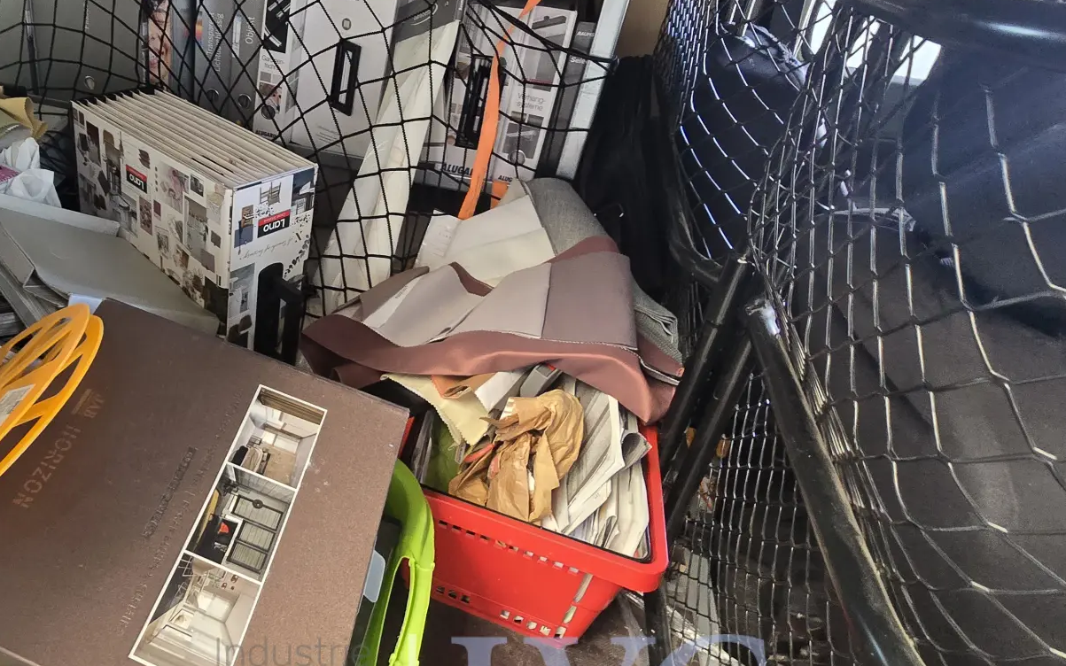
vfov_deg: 54.5
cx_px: 268
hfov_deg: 74.0
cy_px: 256
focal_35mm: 22
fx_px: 639
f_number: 2.2
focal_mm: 2.2
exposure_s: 1/50
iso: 320
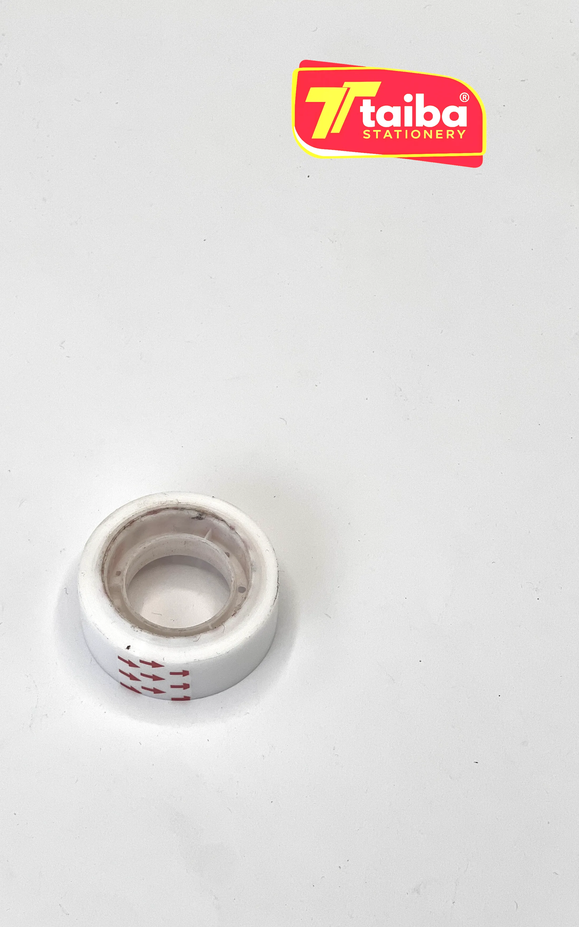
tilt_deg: -60.9
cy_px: 527
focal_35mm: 94
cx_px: 188
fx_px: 2373
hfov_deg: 13.9
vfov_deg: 22.1
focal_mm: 9
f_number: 2.8
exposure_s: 1/449
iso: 32
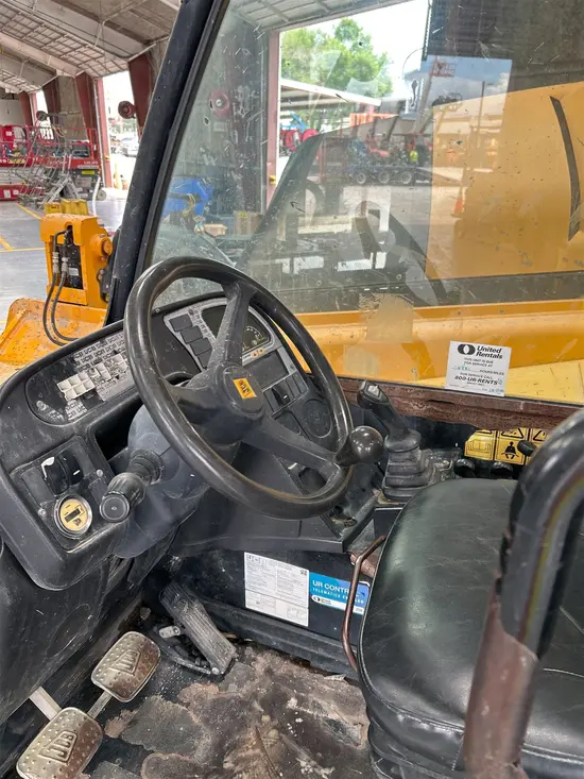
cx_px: 292
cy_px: 390
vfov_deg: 67.3
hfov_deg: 53.1
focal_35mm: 26
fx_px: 585
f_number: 1.5
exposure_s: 1/121
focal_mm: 5.7
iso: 50
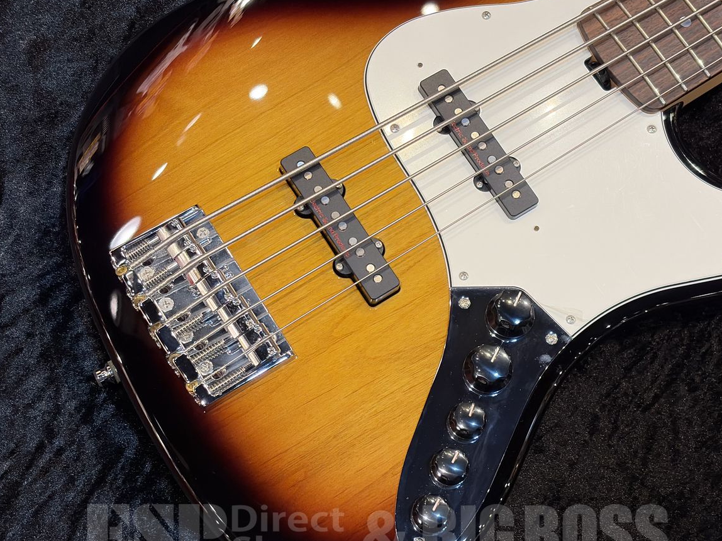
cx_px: 379
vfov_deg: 25.2
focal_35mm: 58
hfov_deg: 33.2
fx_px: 1210
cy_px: 283
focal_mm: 5.96
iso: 64
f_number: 1.6
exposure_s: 1/60
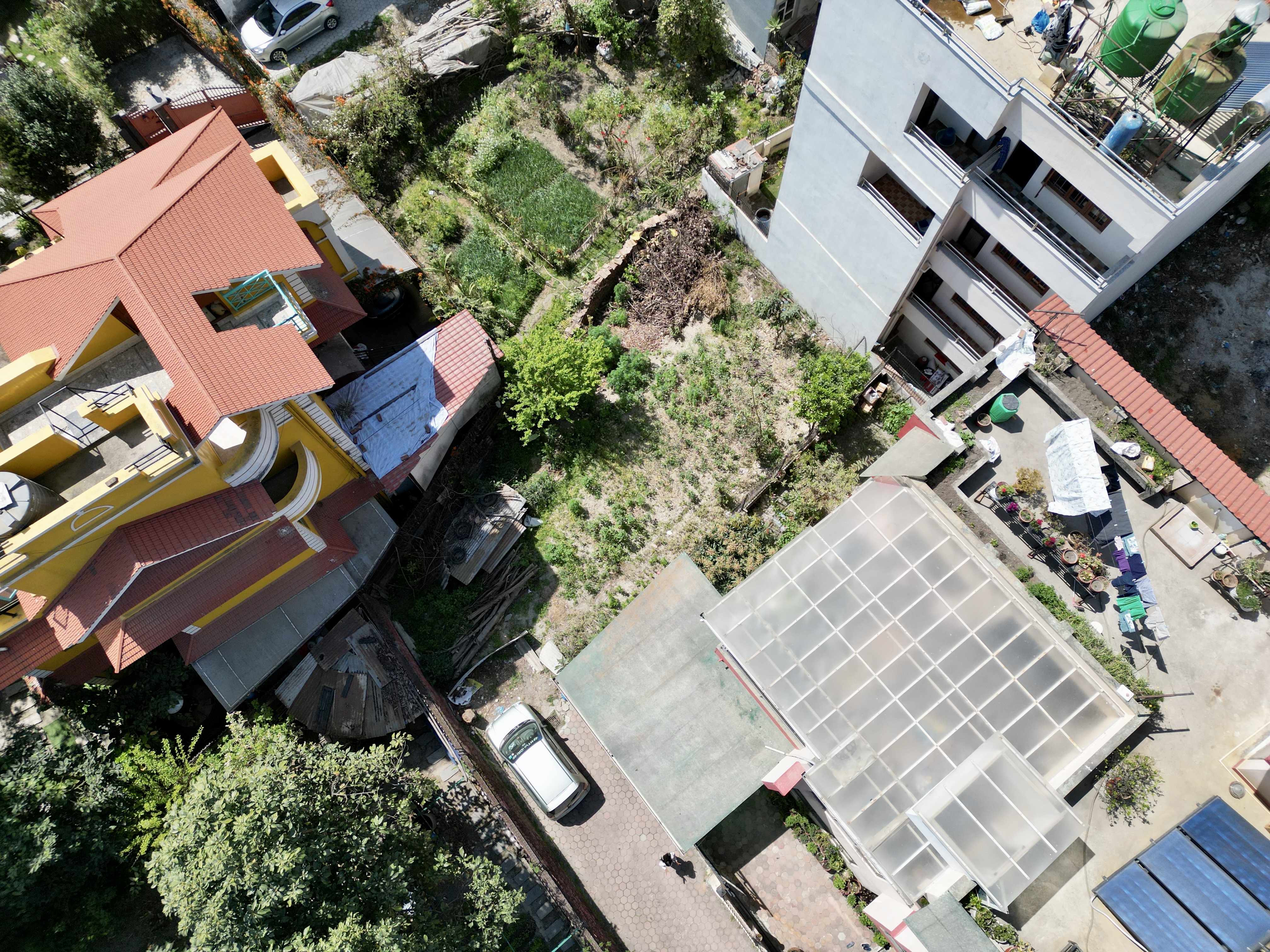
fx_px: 881
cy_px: 476
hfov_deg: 71.6
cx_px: 635
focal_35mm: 24
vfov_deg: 56.8
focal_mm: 6.72
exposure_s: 1/2500
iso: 130
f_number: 1.7
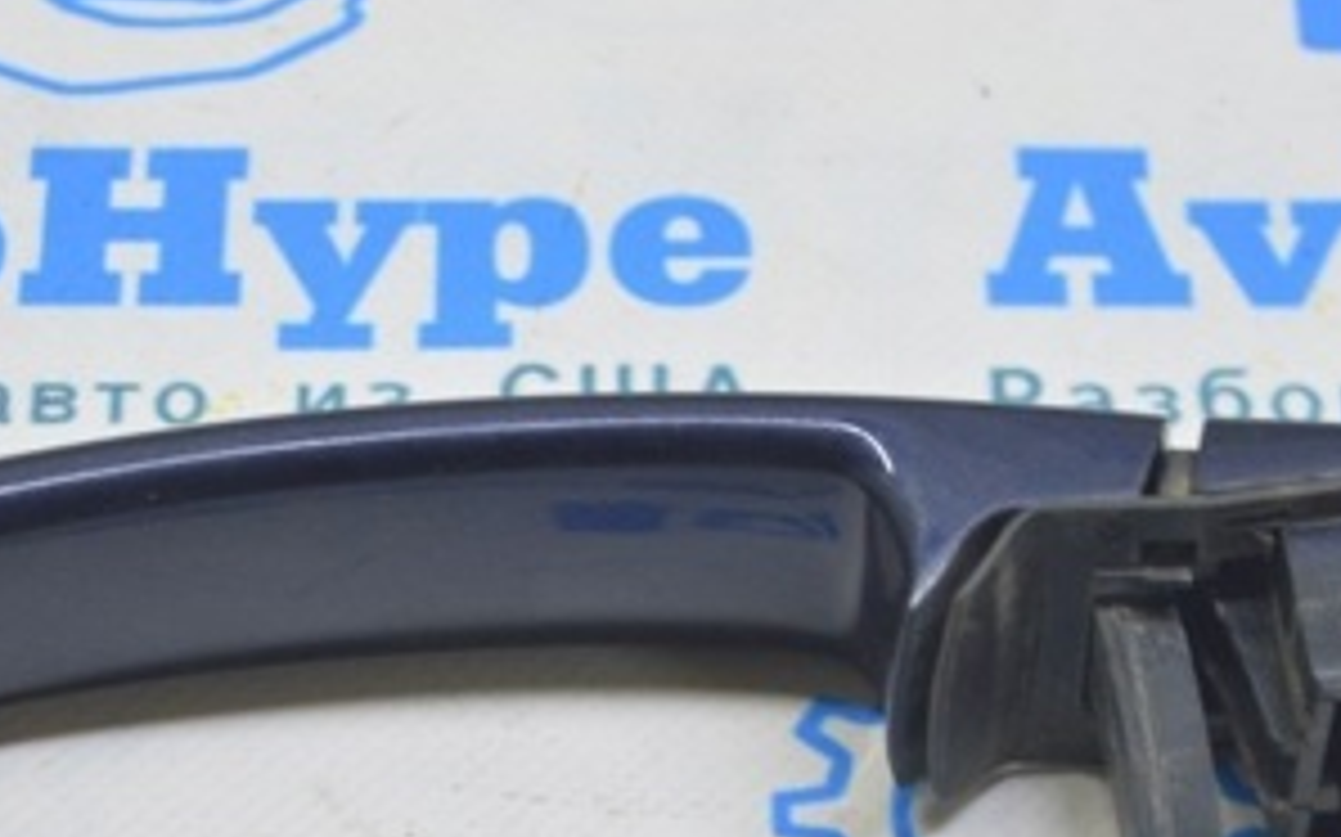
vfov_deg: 8.6
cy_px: 947
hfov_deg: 13.8
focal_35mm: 151
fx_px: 5516
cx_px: 464
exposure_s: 1/20
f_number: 5.6
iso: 400
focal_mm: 46
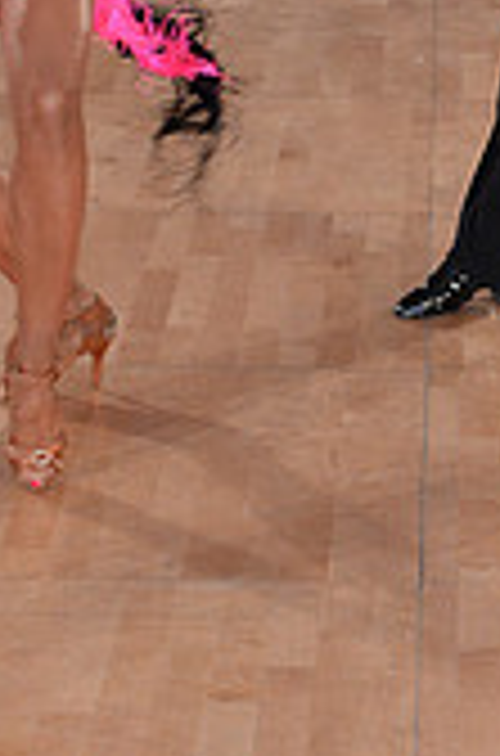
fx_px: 3626
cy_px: -284
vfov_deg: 11.5
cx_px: 318
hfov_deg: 7.9
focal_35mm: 173
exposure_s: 1/250
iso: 1600
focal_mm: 50
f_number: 5.6
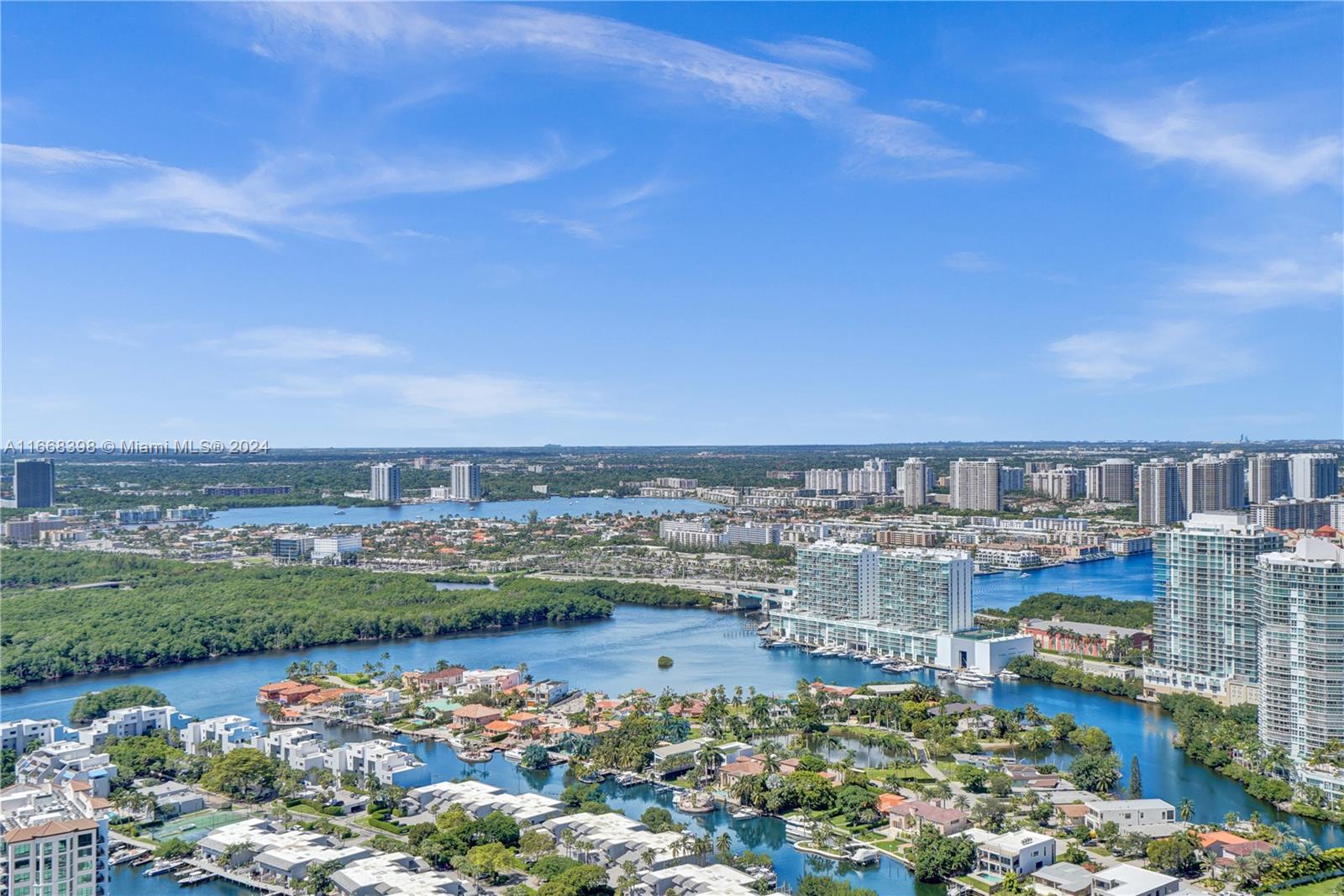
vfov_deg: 37.8
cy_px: 448
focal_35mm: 35
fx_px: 1306
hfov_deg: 54.4
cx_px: 672
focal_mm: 35
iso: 125
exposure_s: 1/200
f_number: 10
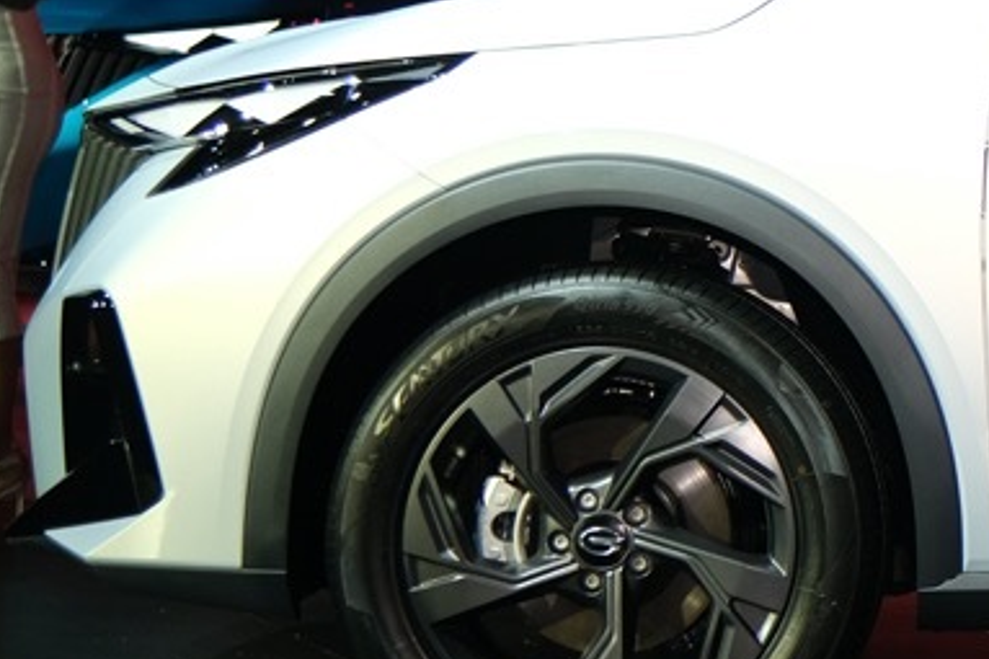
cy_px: 61
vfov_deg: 11.6
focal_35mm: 117
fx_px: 3213
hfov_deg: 15.8
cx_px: 1555
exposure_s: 1/160
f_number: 2
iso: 320
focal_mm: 23
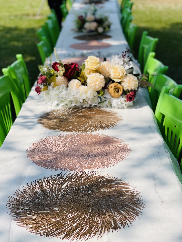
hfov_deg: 22.9
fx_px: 449
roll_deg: -0.2
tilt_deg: -19.0
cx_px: 91
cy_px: 121
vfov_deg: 30.3
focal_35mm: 64
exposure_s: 1/1946
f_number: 2.2
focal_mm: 7.5
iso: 32
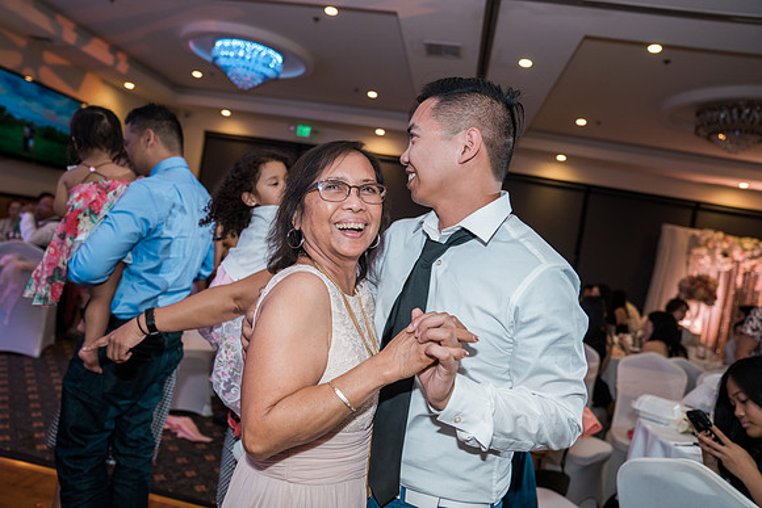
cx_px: 381
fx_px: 508
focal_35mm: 24
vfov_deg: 53.2
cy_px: 254
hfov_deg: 73.7
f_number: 2.8
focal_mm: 24
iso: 800
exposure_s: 1/160
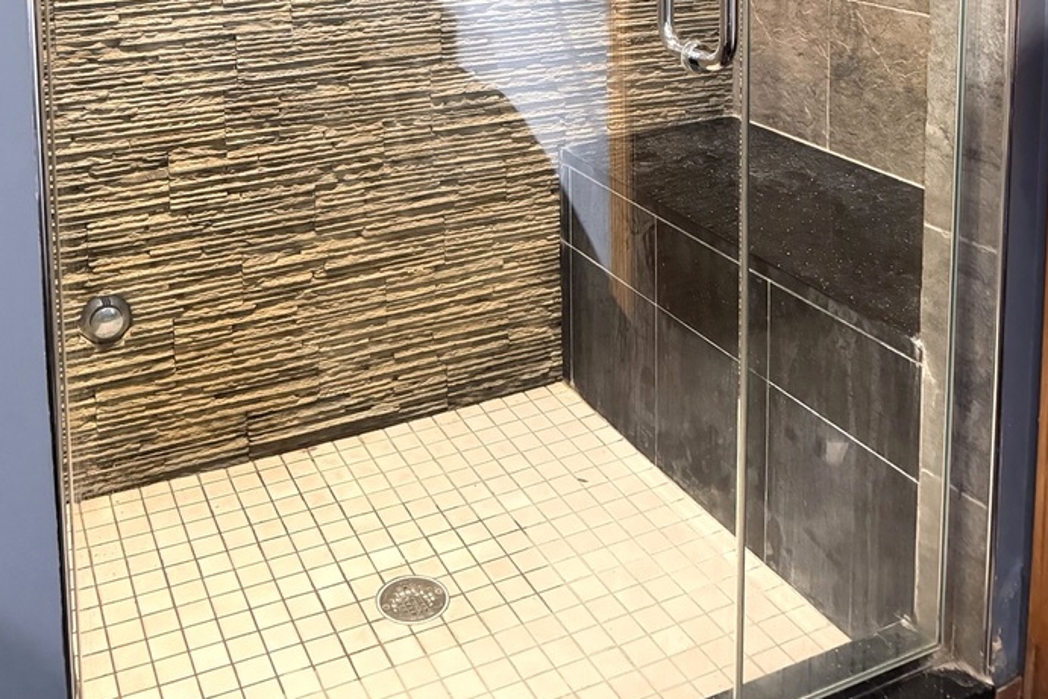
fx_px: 1135
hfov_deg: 49.5
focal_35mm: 39
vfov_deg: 30.7
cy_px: -65
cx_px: 481
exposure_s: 1/30
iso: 1250
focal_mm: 6.76
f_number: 1.78
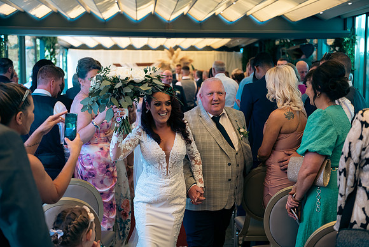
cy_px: 124
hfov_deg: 35.6
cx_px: 184
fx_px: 574
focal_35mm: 56
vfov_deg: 24.2
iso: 250
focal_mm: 56
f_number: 3.5
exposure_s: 1/250
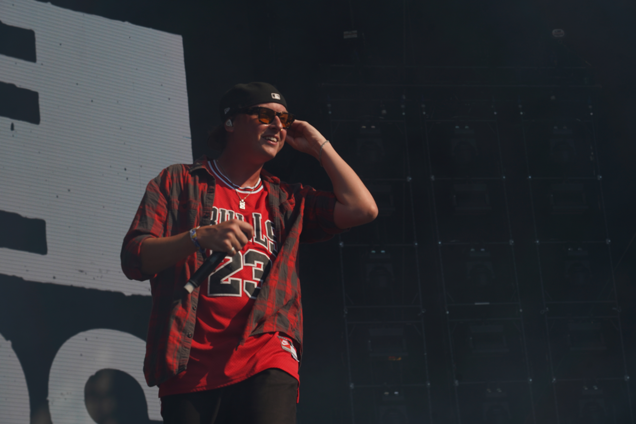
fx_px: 1855
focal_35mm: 105
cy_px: 212
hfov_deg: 19.5
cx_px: 318
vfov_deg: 13.0
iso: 100
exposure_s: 1/640
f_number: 8
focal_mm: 105
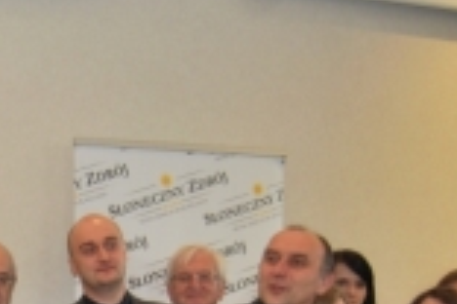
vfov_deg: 12.3
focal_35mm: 106
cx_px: -67
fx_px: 1346
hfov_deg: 18.4
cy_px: 453
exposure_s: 1/60
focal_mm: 22
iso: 200
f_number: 3.8
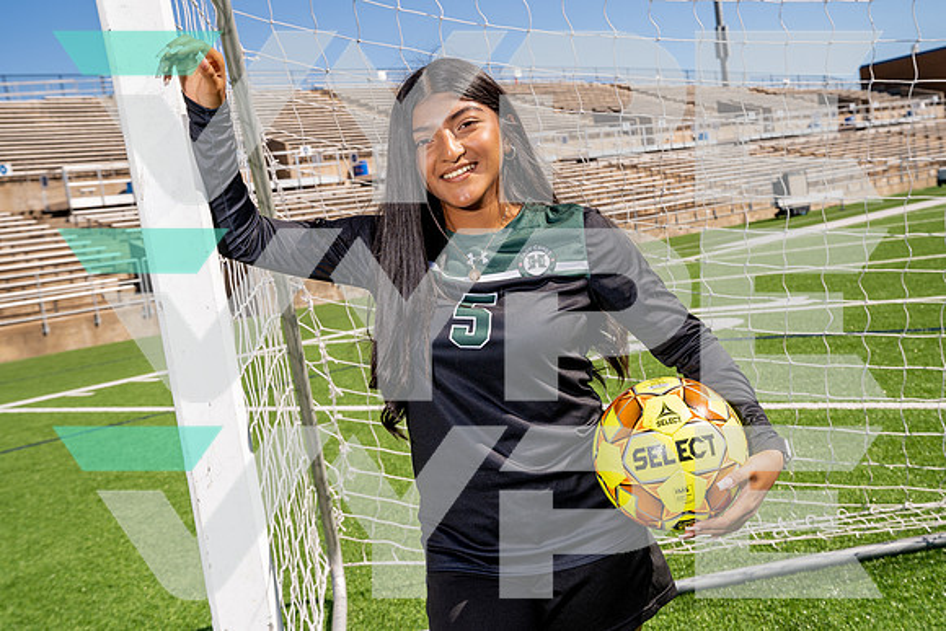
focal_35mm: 44
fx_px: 1156
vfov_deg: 30.5
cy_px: 316
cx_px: 473
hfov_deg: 44.5
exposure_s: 1/250
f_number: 8
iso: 100
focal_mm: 44
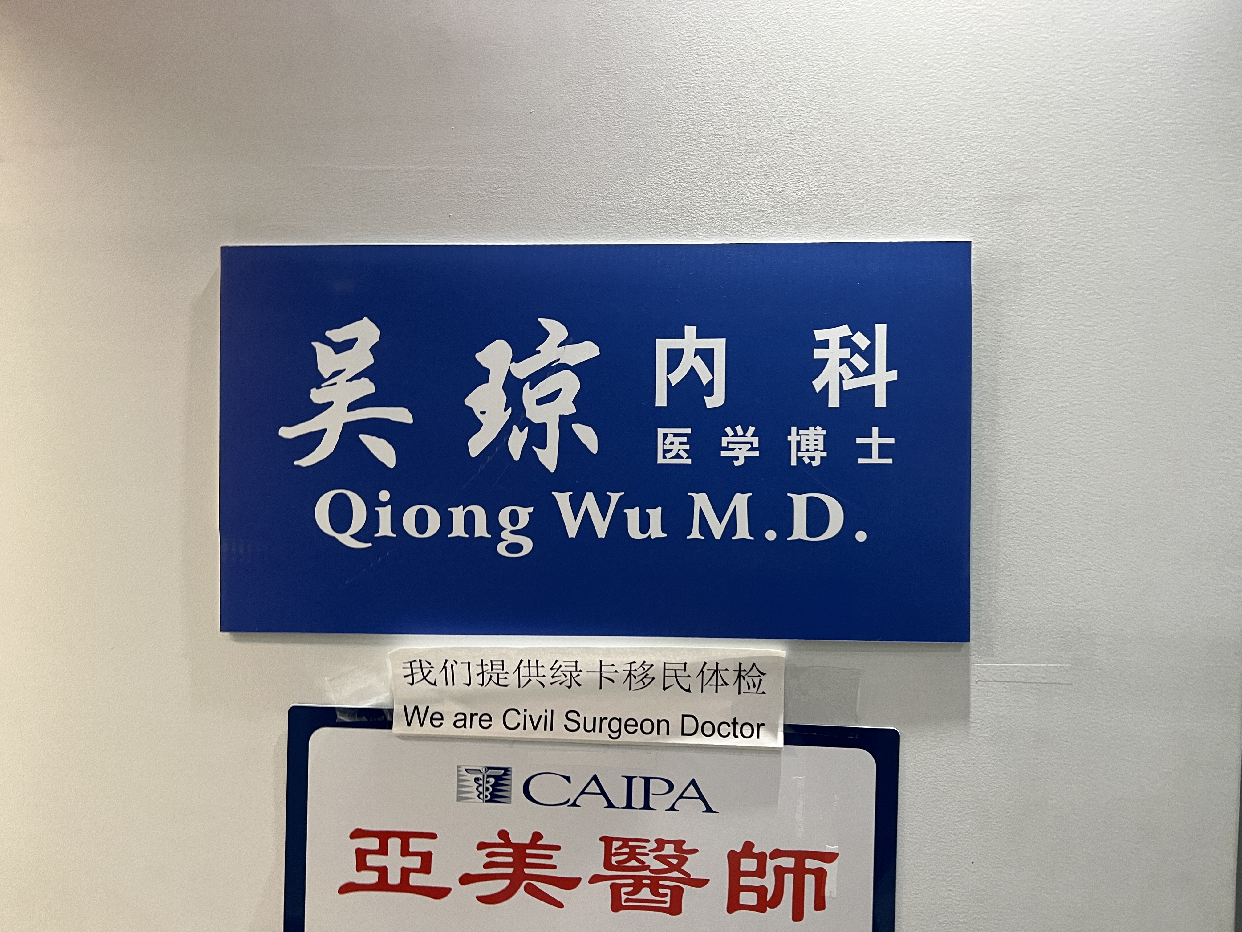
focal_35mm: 26
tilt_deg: +0.4
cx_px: 621
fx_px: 933
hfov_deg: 67.3
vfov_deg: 53.1
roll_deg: -1.0
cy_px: 466
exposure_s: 1/60
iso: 125
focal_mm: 5.7
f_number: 1.5
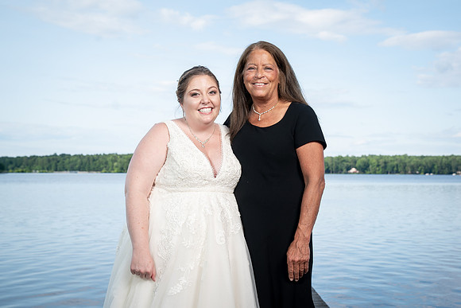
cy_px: 154
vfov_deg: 25.4
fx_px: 683
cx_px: 234
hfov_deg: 37.3
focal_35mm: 53
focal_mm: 52
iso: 100
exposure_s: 1/200
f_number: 5.6
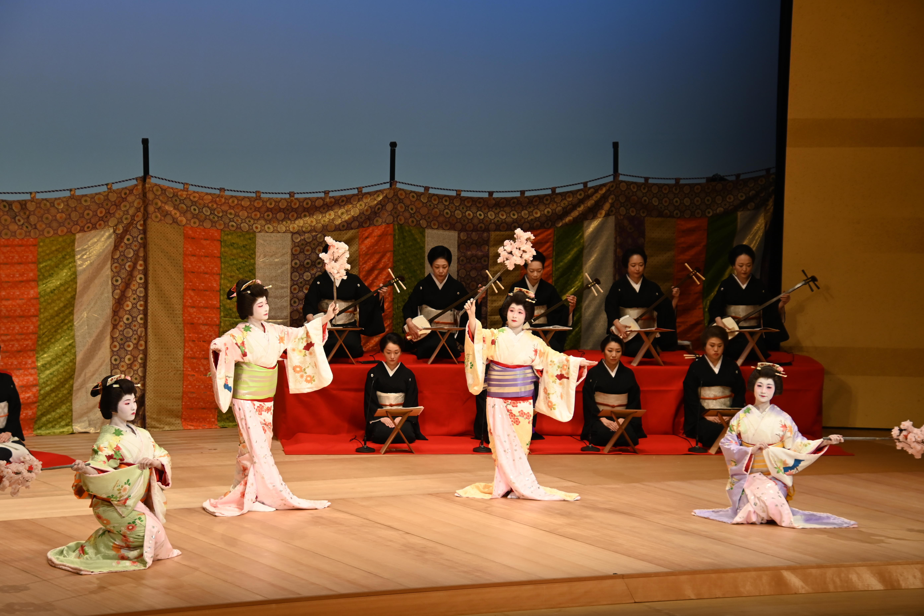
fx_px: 3080
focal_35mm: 120
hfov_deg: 17.1
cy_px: 308
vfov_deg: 11.4
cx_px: 462
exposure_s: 1/125
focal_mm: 80
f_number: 5
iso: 400
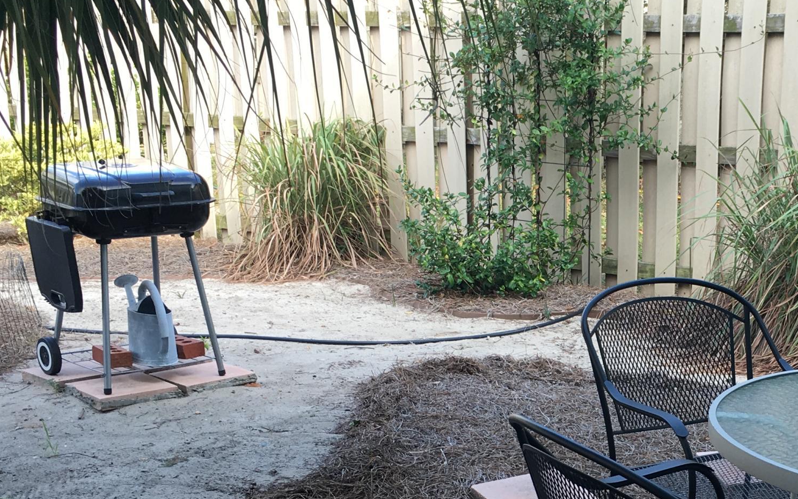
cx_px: 665
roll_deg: -0.8
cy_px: 425
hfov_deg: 31.9
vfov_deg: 20.6
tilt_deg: -14.0
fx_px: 1349
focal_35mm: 62
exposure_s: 1/120
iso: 25
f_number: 2.2
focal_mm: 4.15
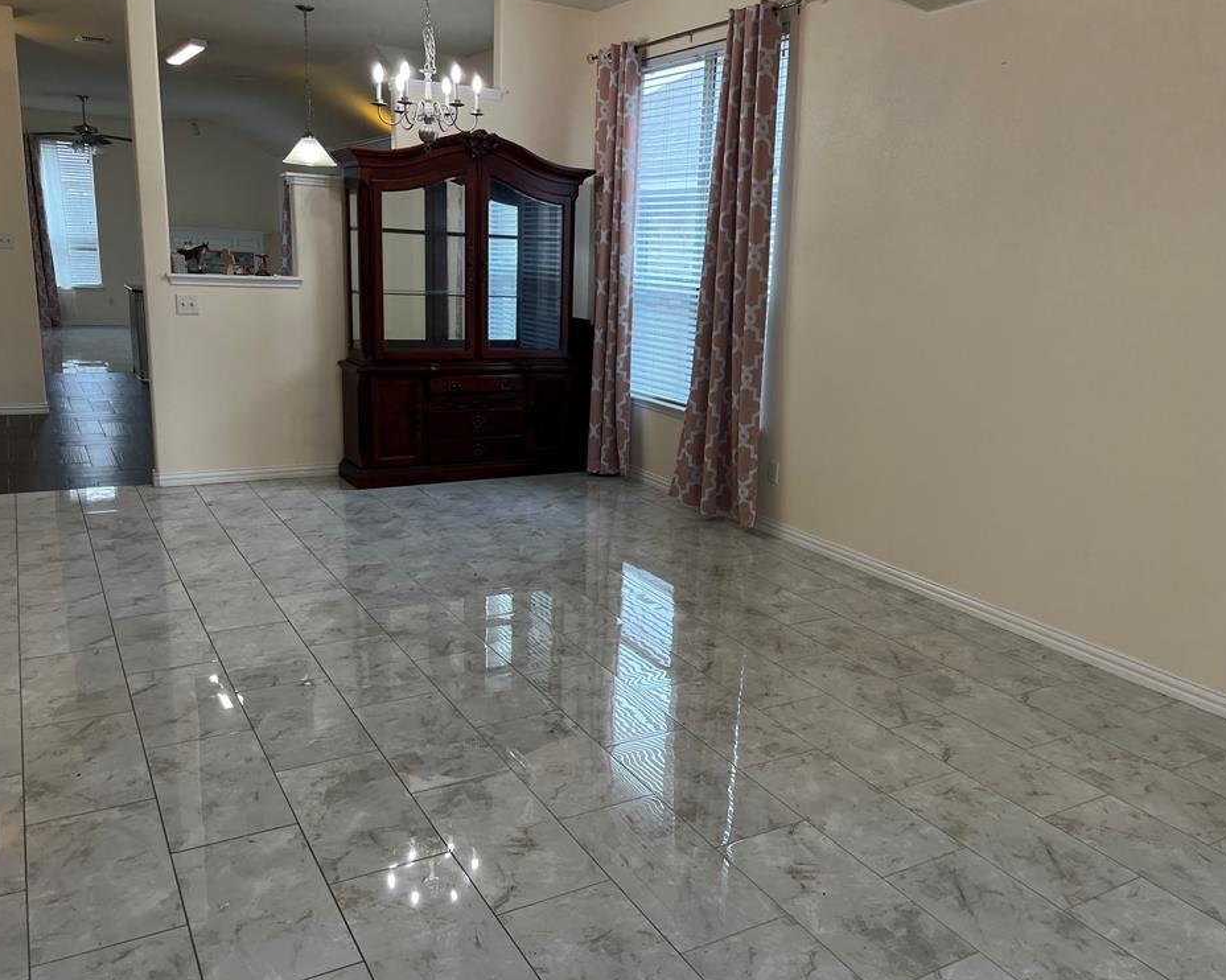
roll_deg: -2.7
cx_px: 642
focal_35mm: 28
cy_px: 486
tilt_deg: -14.3
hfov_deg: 62.2
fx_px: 1016
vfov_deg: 51.5
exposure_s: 1/120
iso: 125
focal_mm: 5.7
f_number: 1.5
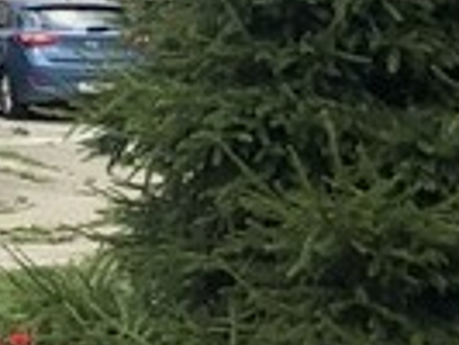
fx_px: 2853
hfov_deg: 8.0
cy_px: -880
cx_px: -873
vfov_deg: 6.1
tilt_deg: +18.6
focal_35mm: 215
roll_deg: +0.9
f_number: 1.8
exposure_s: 1/1600
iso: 20
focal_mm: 4
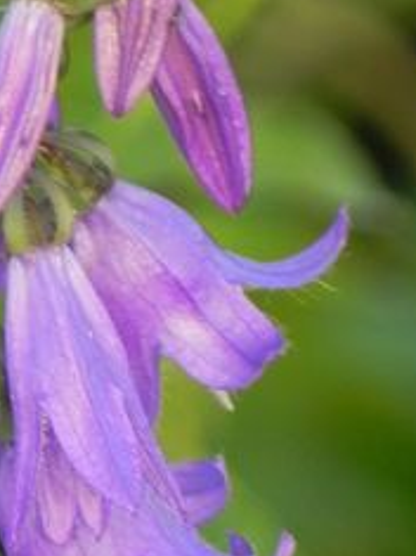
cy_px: 414
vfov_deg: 1.4
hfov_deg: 1.0
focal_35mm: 1445
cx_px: -12
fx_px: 23175
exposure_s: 1/80
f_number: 5
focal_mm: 75.7
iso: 160
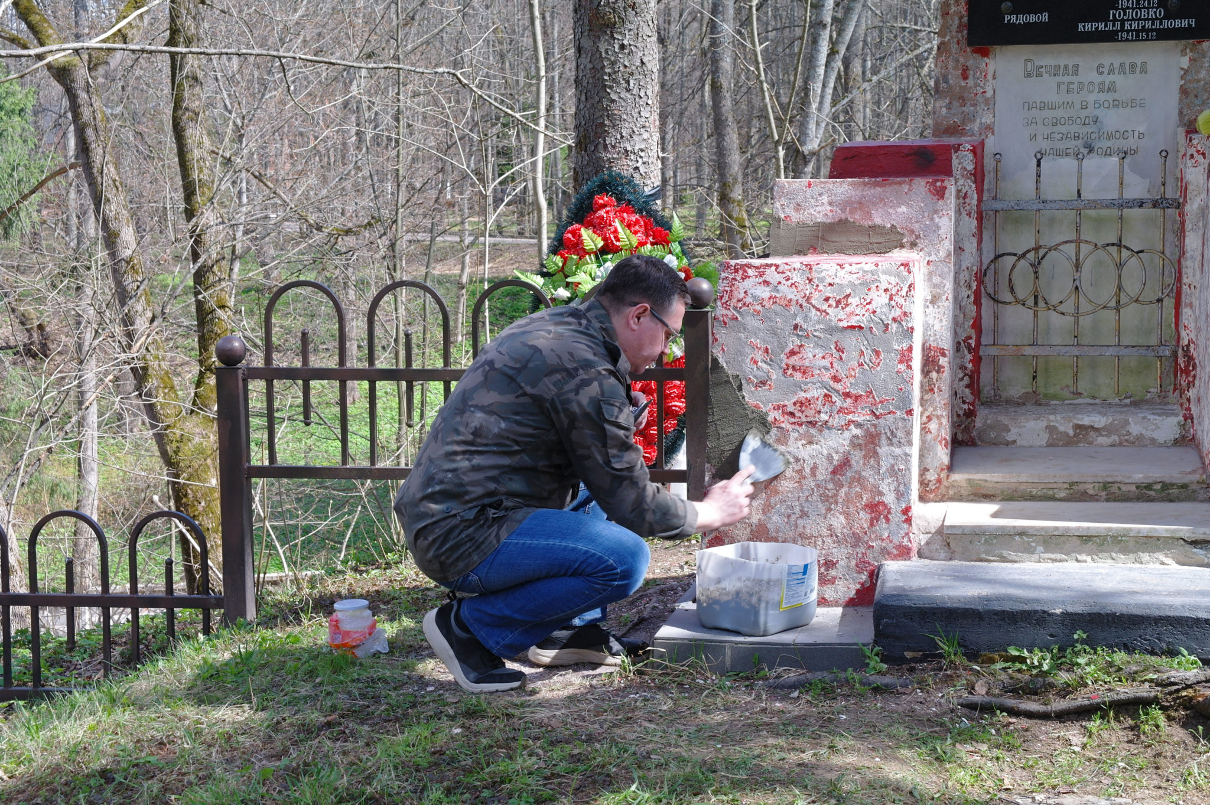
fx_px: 2049
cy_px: 402
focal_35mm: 61
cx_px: 605
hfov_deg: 32.9
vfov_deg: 22.2
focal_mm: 40
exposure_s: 1/40
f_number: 10
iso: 100
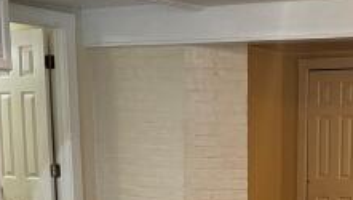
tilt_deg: -11.7
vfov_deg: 13.5
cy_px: 296
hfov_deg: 24.5
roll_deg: -1.0
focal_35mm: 85
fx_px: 797
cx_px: 297
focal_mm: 6.76
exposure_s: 1/60
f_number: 1.78
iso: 200
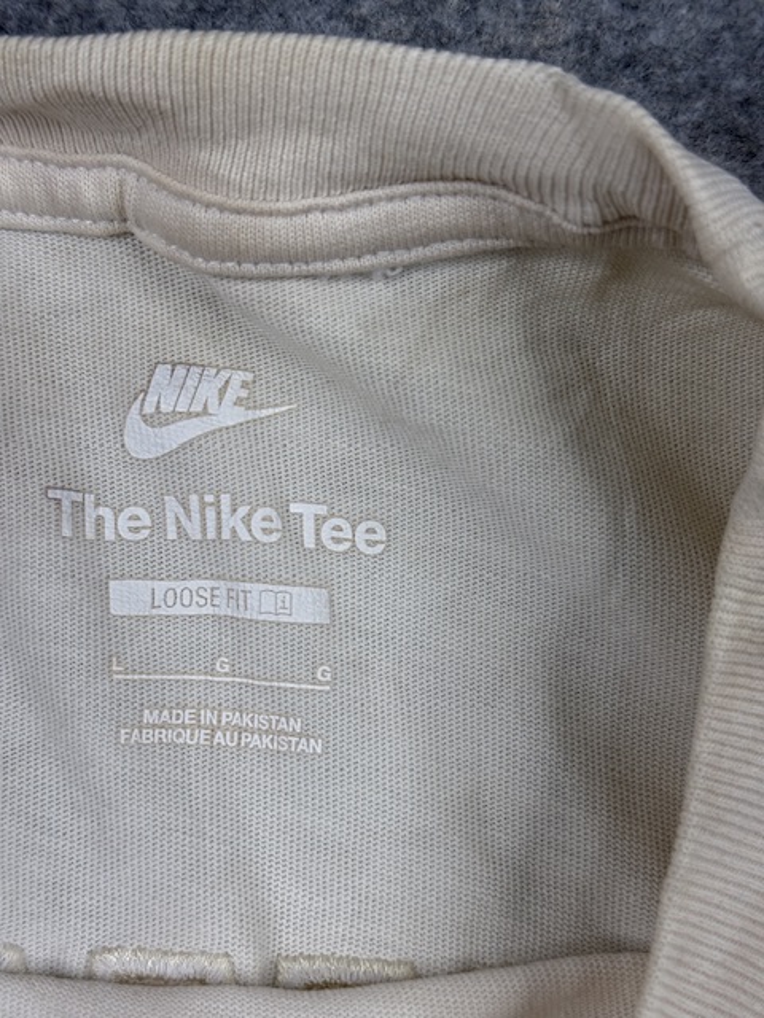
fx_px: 1413
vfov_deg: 39.7
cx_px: 382
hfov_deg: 30.3
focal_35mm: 48
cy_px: 509
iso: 64
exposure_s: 1/379
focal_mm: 6.76
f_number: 1.78
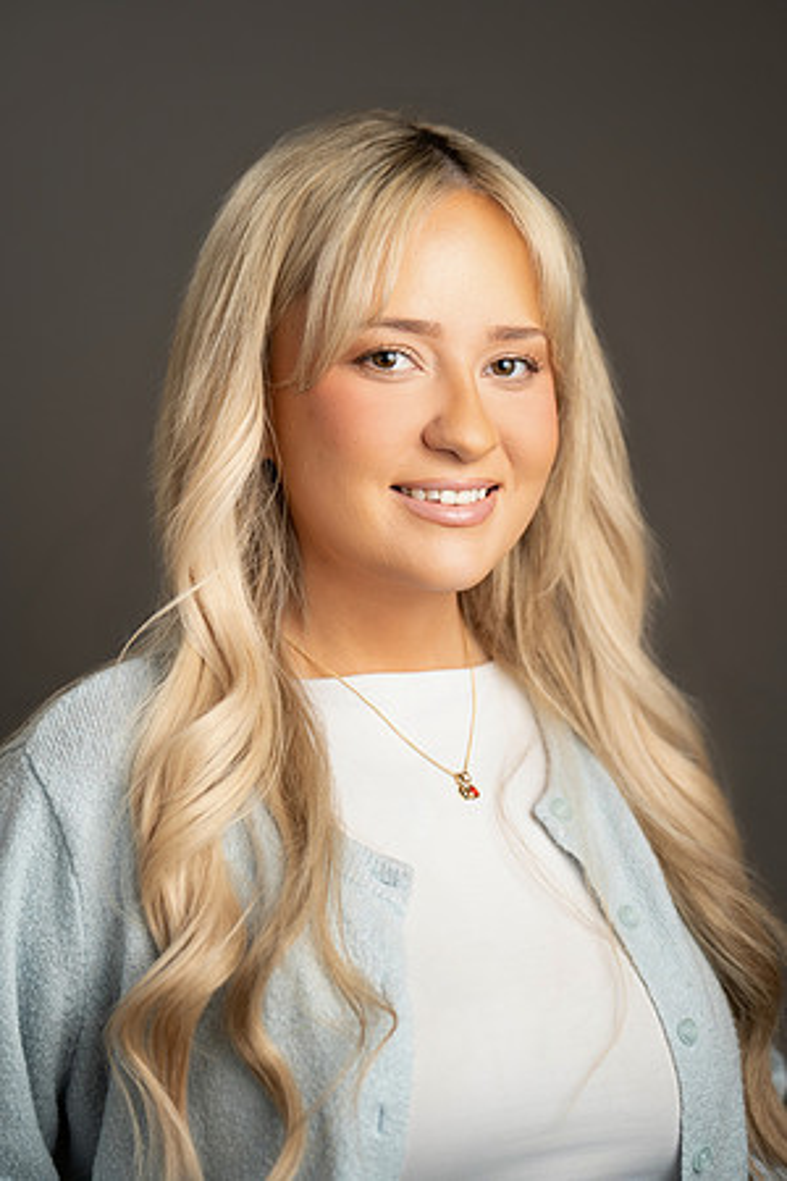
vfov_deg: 20.8
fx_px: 3213
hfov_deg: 14.0
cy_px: 590
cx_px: 394
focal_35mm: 98
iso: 320
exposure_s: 1/200
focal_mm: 98
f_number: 2.8
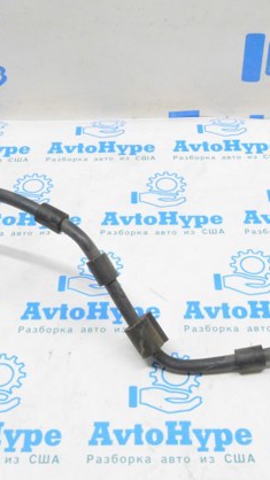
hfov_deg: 24.9
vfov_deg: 42.9
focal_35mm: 48
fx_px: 611
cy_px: 241
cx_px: 134
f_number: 20
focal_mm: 20
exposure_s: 1/15
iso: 6400
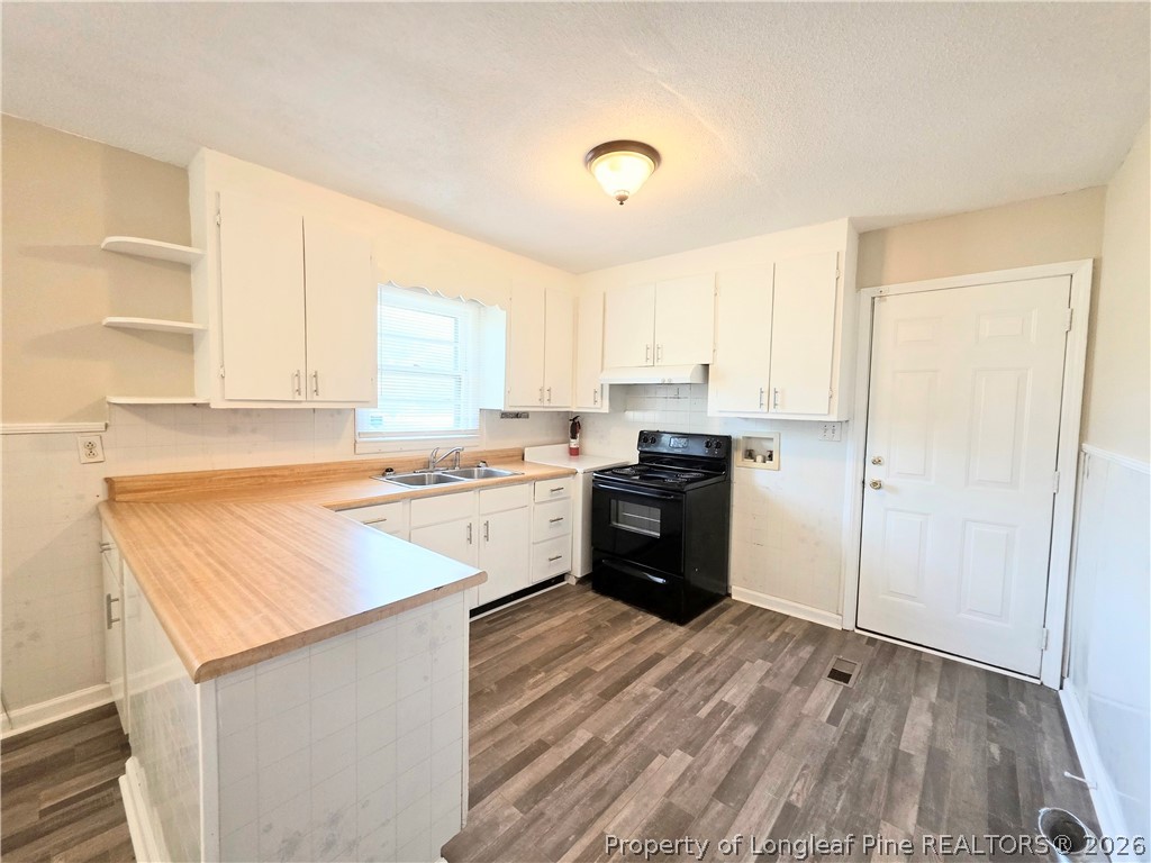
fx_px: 432
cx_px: 576
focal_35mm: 13
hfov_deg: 106.2
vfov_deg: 89.9
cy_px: 432
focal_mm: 2.2
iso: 200
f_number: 1.9
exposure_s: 1/120
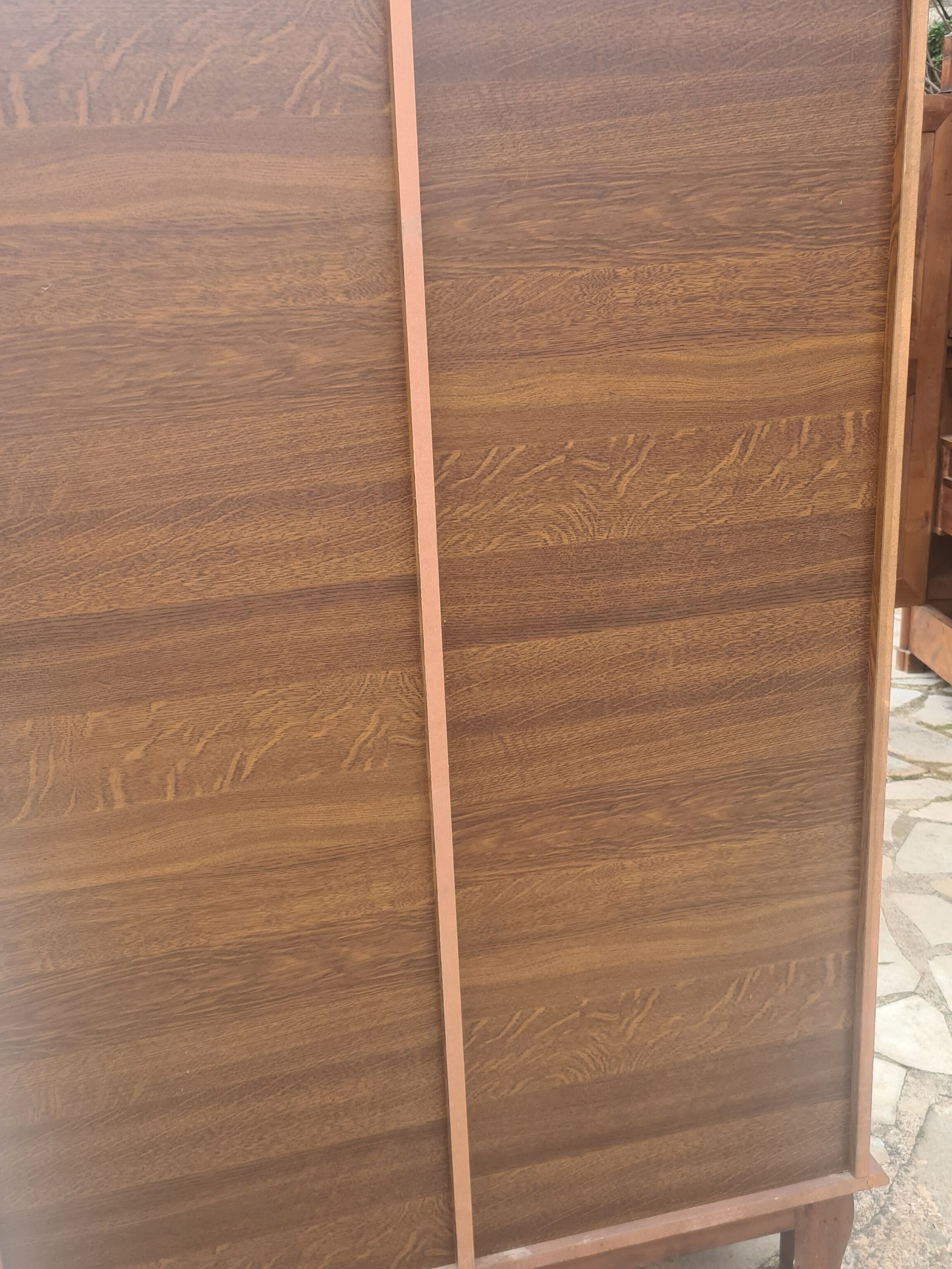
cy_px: 624
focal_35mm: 34
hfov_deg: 41.5
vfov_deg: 54.0
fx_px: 1247
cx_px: 366
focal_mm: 5.4
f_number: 1.8
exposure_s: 1/100
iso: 80
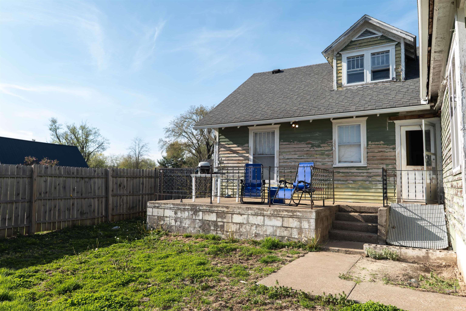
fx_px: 311
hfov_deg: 73.7
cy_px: 156
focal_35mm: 24
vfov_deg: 53.1
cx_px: 233
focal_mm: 24
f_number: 5.6
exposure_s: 1/200
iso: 100
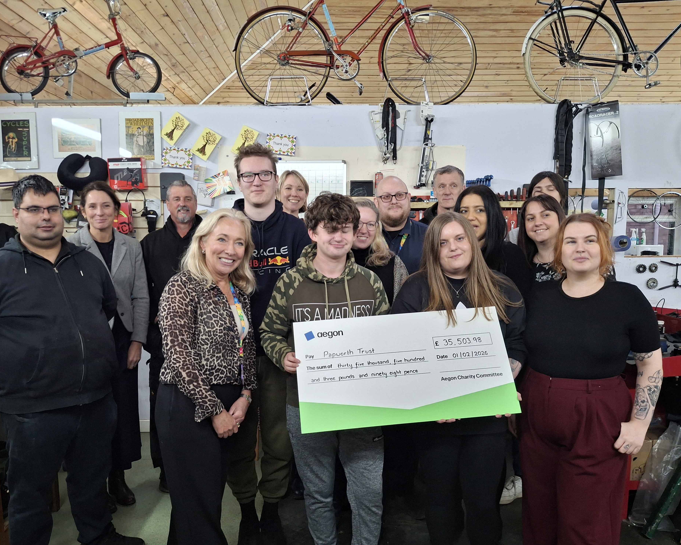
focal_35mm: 27
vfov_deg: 53.2
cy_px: 282
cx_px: 331
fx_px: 544
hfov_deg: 64.1
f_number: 1.8
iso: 125
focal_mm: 4.69
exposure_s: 1/100
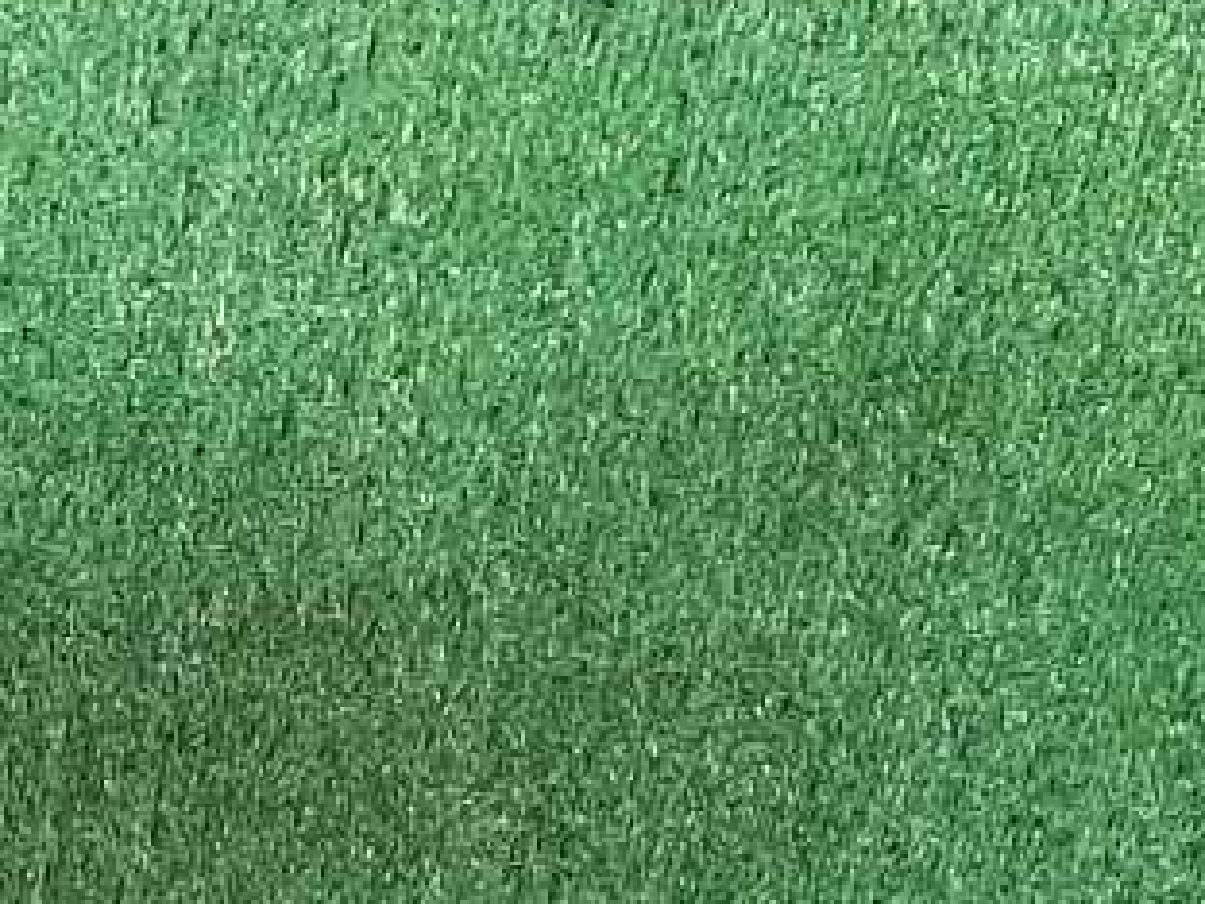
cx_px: -433
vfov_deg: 11.1
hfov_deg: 15.5
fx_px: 4177
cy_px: 1847
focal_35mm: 120
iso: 138
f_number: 1.7
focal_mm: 3.93
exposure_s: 1/50
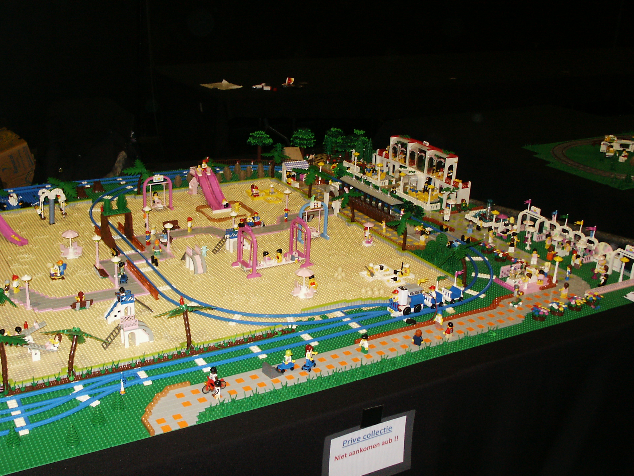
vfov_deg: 34.3
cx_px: 270
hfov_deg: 44.7
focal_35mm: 42
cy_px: 209
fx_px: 769
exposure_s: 1/45
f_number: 3
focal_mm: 7.2
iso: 200
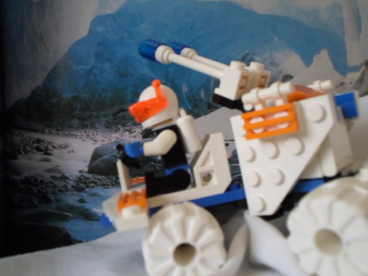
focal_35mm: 36
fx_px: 383
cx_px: 184
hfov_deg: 51.4
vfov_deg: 39.7
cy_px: 138
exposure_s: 1/10
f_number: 3
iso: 400
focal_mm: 6.5
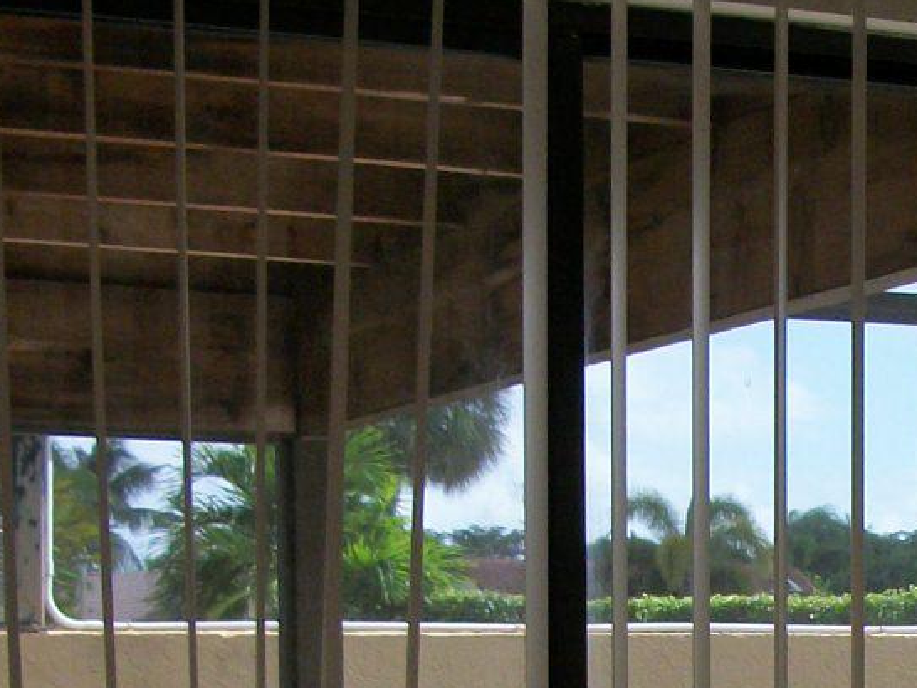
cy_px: 962
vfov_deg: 11.9
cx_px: 1036
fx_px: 3180
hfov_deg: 15.9
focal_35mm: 120
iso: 80
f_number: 8.8
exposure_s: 1/60
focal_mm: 5.7
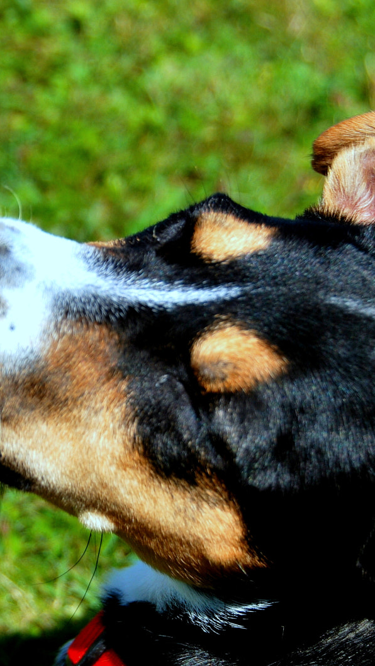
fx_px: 2474
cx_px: 55
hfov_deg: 8.6
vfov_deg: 15.3
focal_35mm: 140
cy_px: 372
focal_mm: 46
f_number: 4.8
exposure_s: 1/800
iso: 100
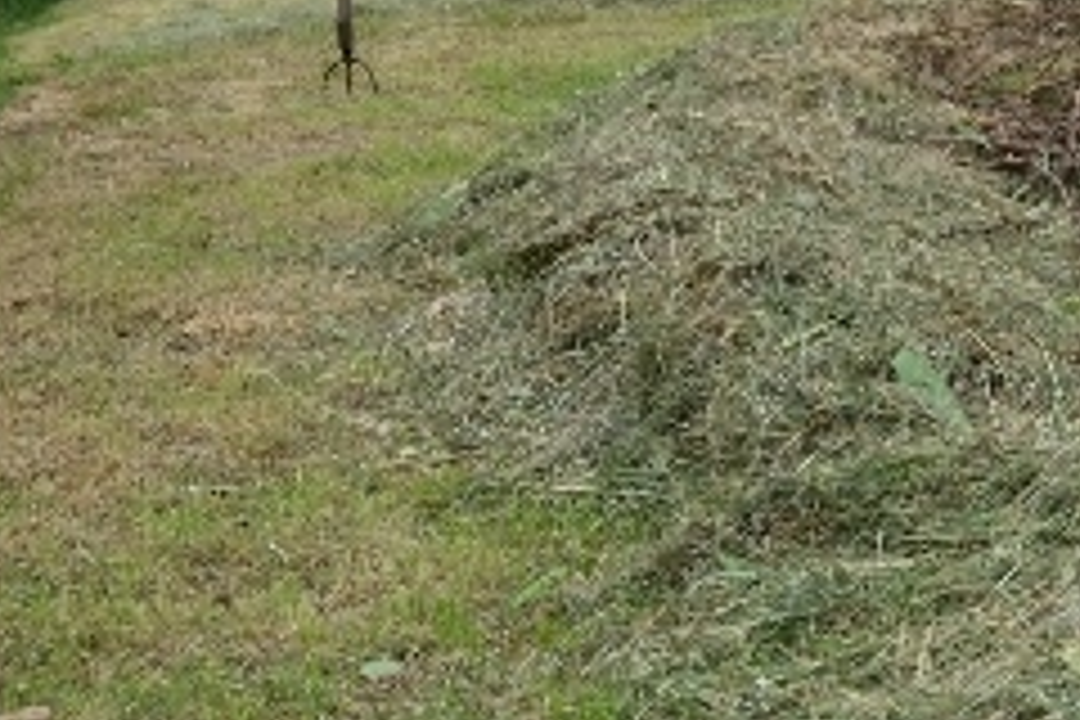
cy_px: 232
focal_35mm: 96
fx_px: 2880
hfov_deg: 21.1
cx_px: 796
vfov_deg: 14.2
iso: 200
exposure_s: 1/350
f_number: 5.6
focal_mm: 24
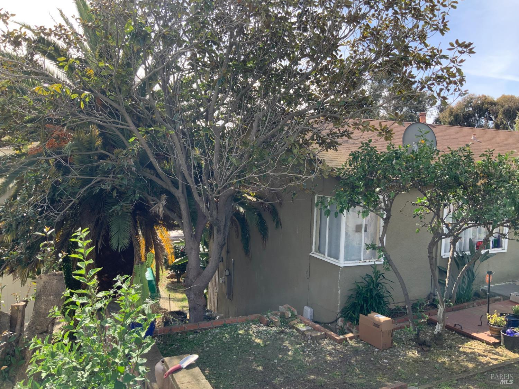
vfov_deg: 48.2
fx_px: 435
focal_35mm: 29
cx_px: 260
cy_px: 194
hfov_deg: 61.7
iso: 16
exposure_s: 1/469
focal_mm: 3
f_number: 1.8
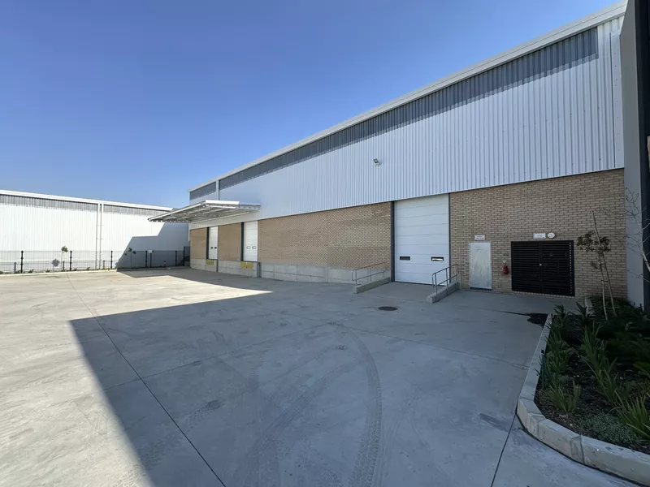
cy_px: 244
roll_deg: -0.1
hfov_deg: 102.1
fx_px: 263
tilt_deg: +1.5
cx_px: 325
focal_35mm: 14
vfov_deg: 85.7
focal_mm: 2.22
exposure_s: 1/1062
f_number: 2.2
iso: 40
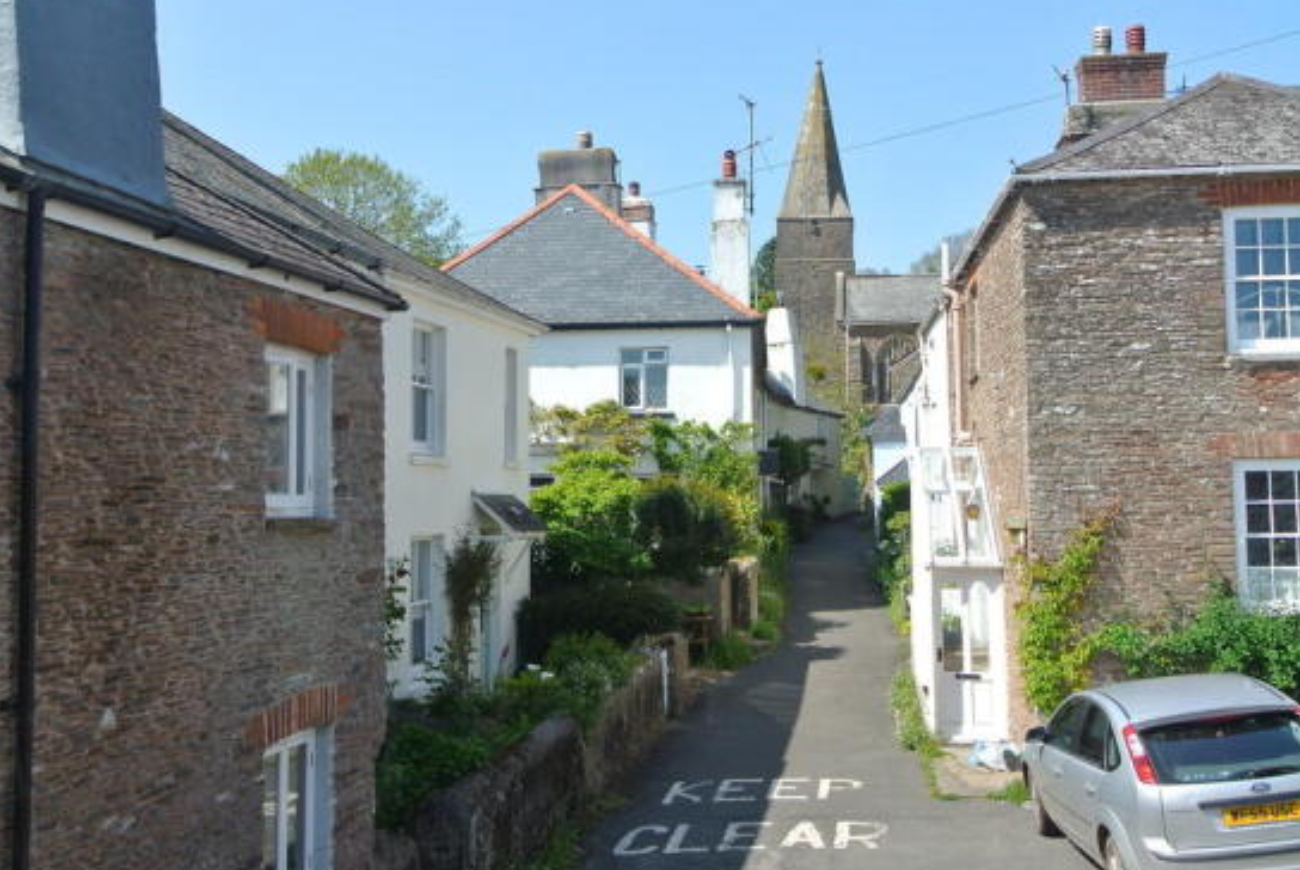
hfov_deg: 46.2
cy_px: 376
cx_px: 563
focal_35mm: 42
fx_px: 1518
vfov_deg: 31.9
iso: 100
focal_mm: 13
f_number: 5.6
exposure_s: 1/250
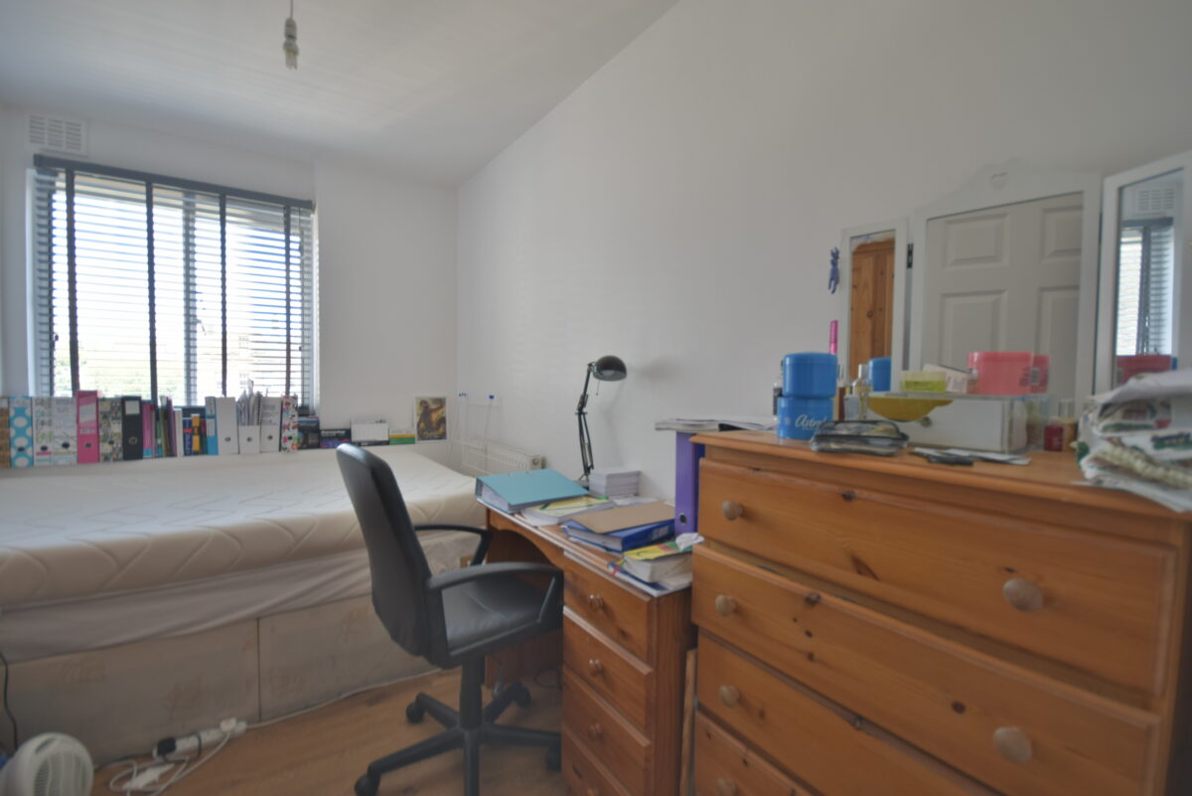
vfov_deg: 77.4
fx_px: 497
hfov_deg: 100.4
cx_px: 596
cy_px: 398
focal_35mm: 15
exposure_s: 1/25
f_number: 4
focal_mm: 10
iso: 200
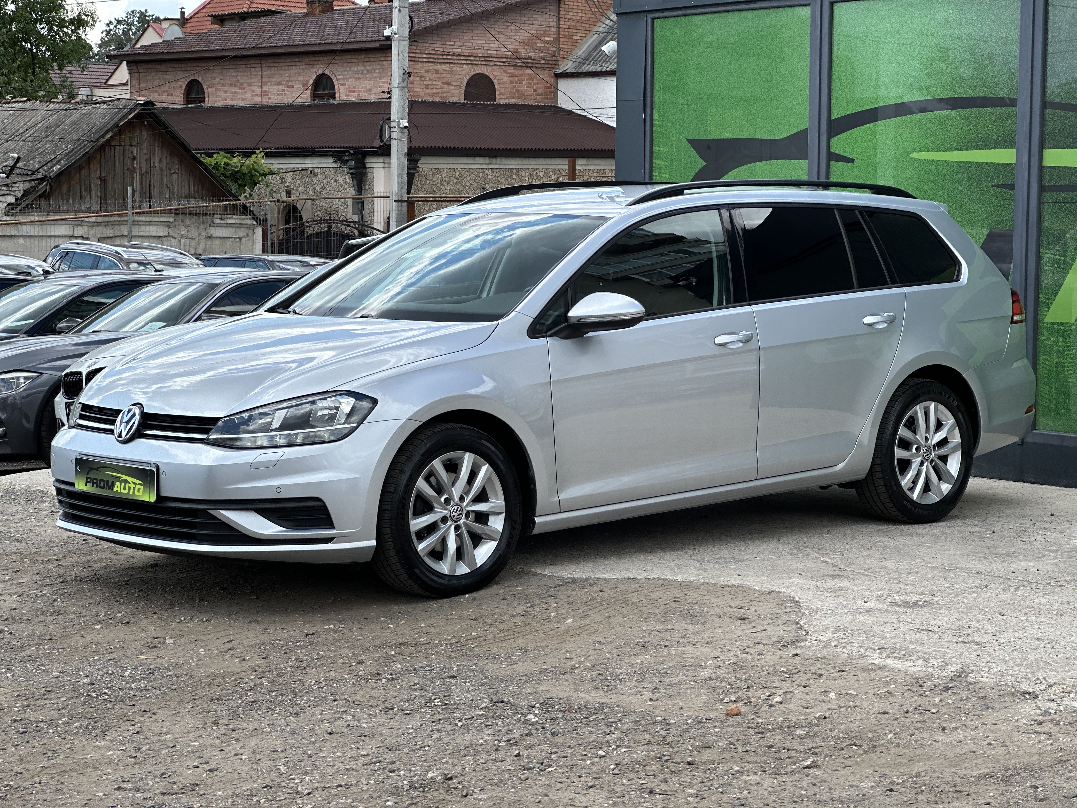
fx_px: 2396
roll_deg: -0.9
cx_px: 538
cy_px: 404
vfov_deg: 19.1
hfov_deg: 25.3
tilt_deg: -3.4
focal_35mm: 77
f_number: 2.8
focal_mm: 9
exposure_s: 1/311
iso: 25
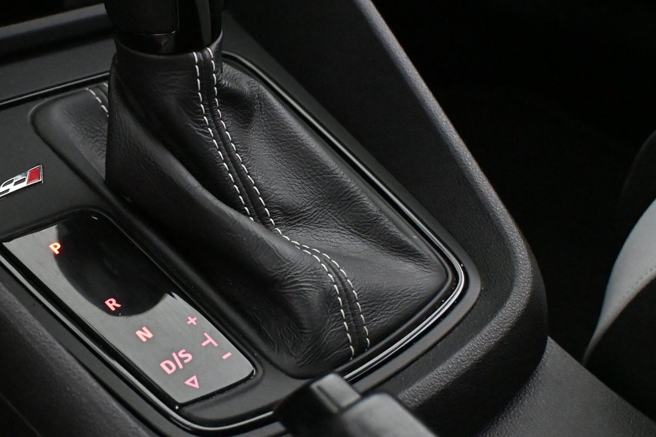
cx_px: 190
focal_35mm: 63
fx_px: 1148
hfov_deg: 31.5
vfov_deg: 21.6
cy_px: 214
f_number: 4.5
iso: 11400
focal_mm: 28
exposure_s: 1/60
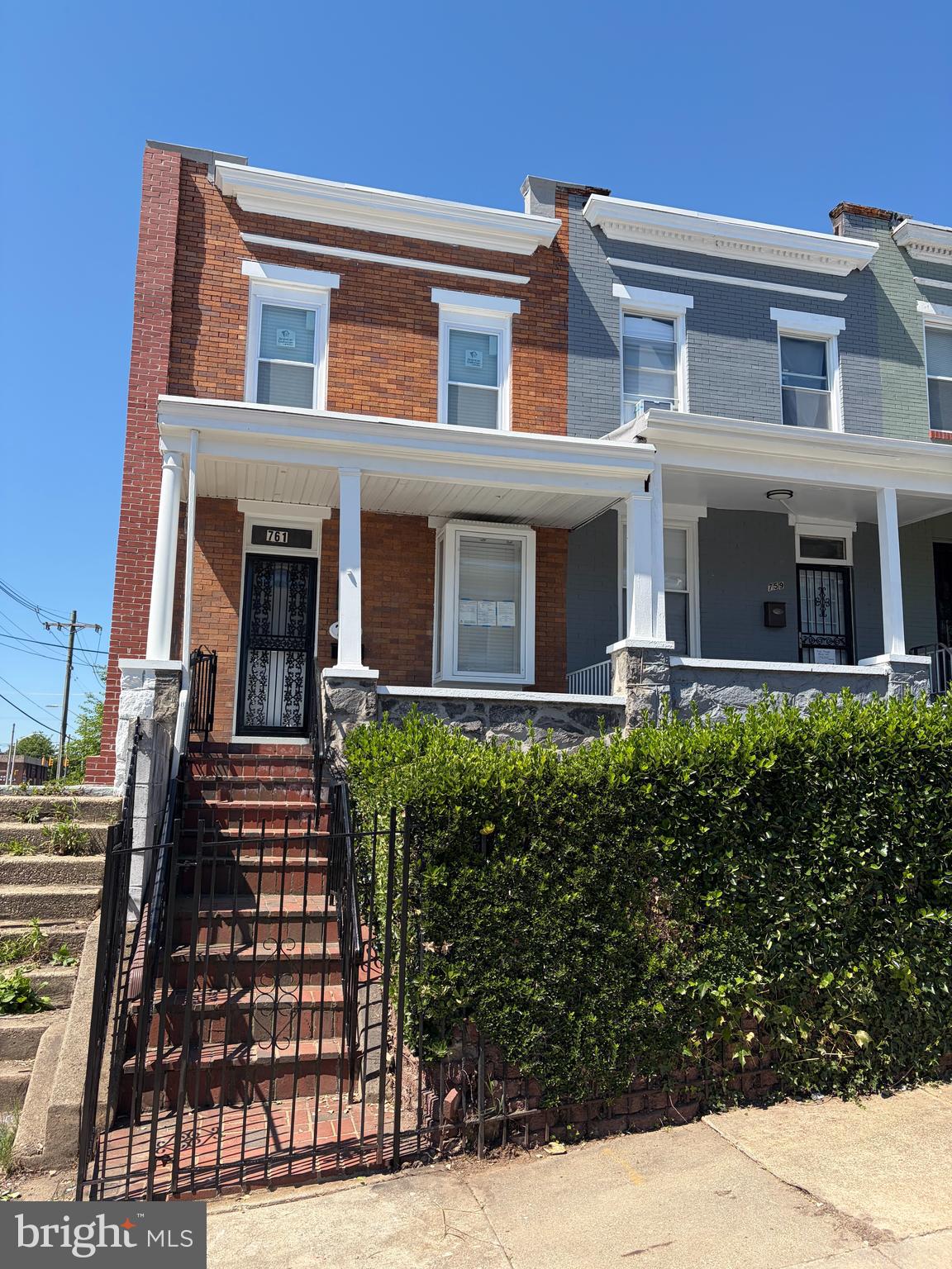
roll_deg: -1.7
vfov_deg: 67.3
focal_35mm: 26
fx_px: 953
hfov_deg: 53.1
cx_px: 476
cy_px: 634
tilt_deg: +9.4
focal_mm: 5.96
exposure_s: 1/2451
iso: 50
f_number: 1.6
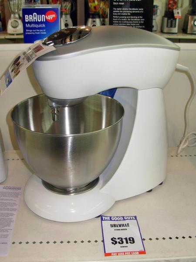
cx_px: 98
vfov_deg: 42.1
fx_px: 340
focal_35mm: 45
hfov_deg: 32.2
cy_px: 131
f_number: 3.1
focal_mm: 7.5
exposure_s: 1/32
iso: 50
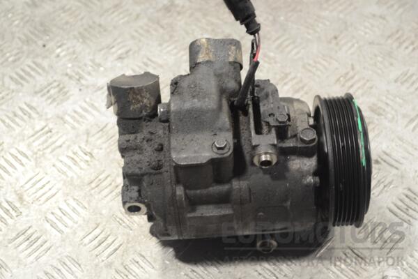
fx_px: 731
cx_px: 209
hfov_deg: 31.9
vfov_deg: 21.6
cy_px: 140
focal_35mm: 63
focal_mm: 42
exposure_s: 1/30
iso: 320
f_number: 5.3
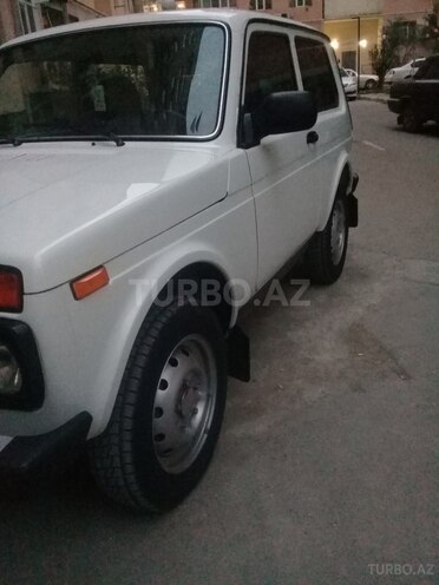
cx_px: 220
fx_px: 524
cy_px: 292
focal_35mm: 31
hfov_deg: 45.4
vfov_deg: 58.4
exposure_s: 1/17
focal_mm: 3.3
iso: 640
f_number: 2.2
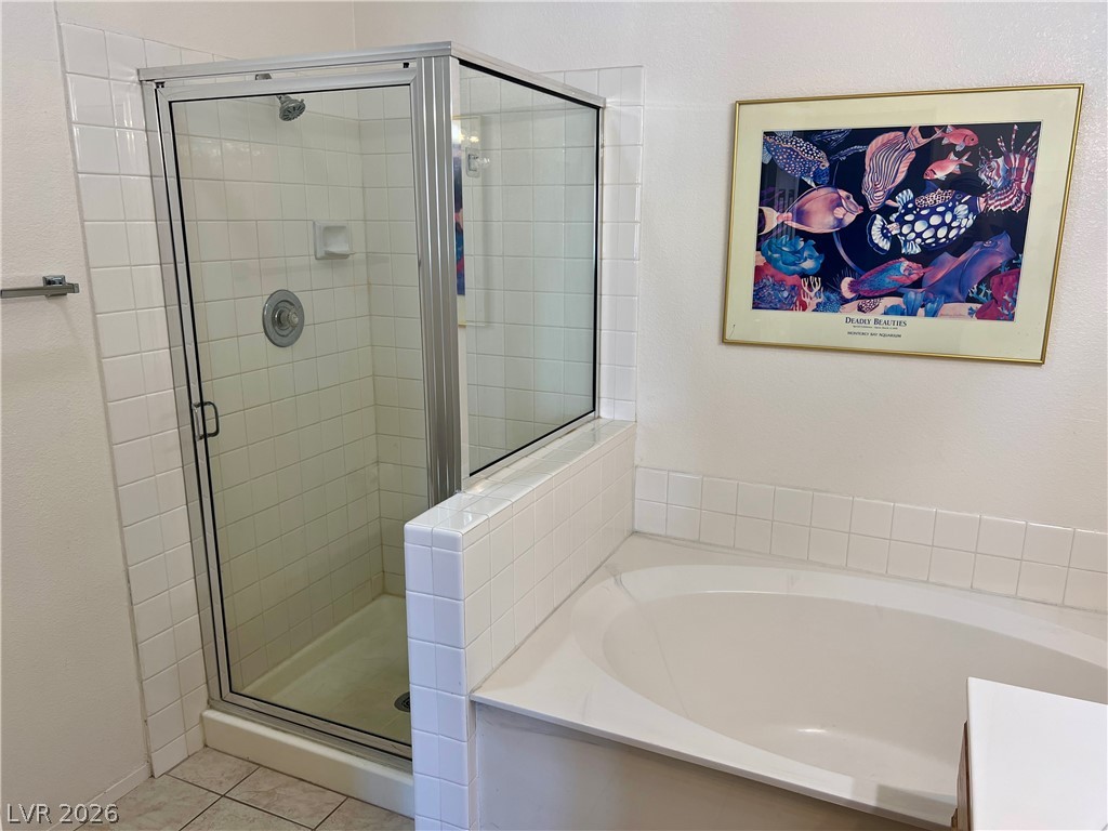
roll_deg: +0.2
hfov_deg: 67.3
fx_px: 832
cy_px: 416
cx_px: 554
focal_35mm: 26
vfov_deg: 53.1
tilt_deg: -13.2
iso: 64
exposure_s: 1/120
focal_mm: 5.7
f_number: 1.5
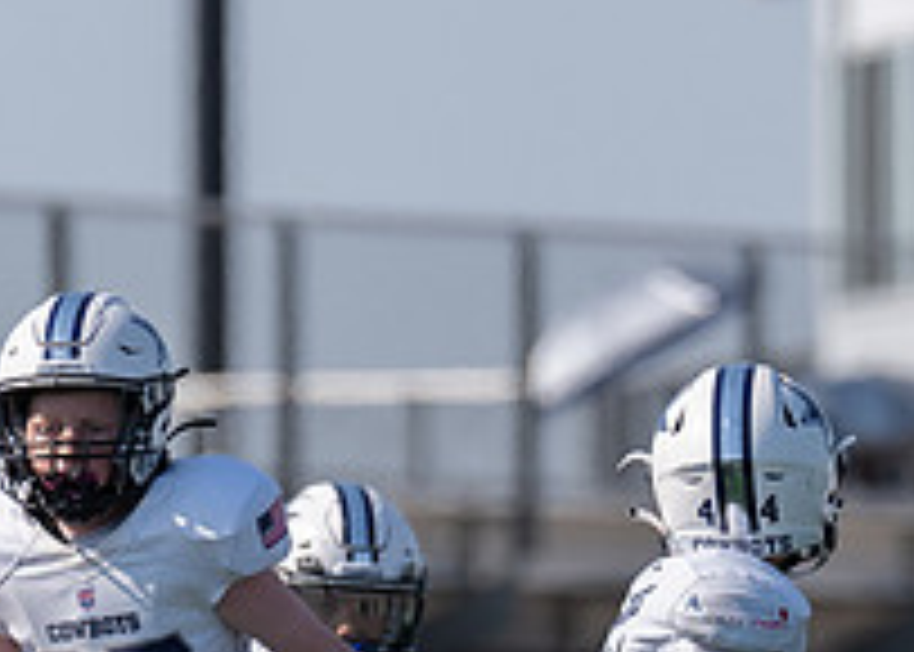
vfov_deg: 1.4
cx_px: 528
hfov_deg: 1.9
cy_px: 987
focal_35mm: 1037
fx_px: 26919
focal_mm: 200
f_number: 2.8
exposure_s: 1/2500
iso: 100
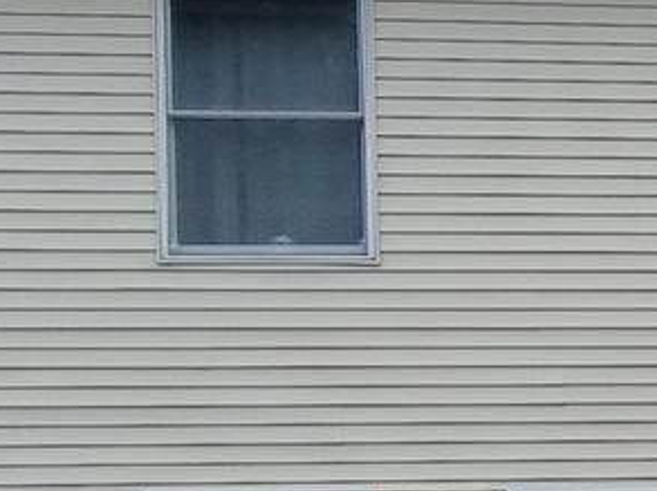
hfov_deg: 9.3
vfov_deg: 8.0
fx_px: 3450
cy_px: 626
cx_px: 1747
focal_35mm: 182
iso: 20
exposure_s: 1/344
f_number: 1.8
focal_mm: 3.98
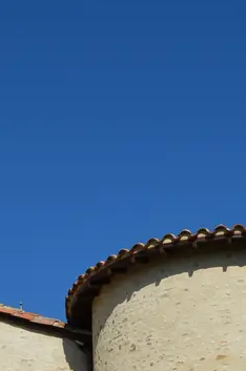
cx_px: 41
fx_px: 1008
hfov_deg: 13.8
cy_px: 506
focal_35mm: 98
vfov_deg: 19.0
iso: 100
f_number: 9
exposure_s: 1/320
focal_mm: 18
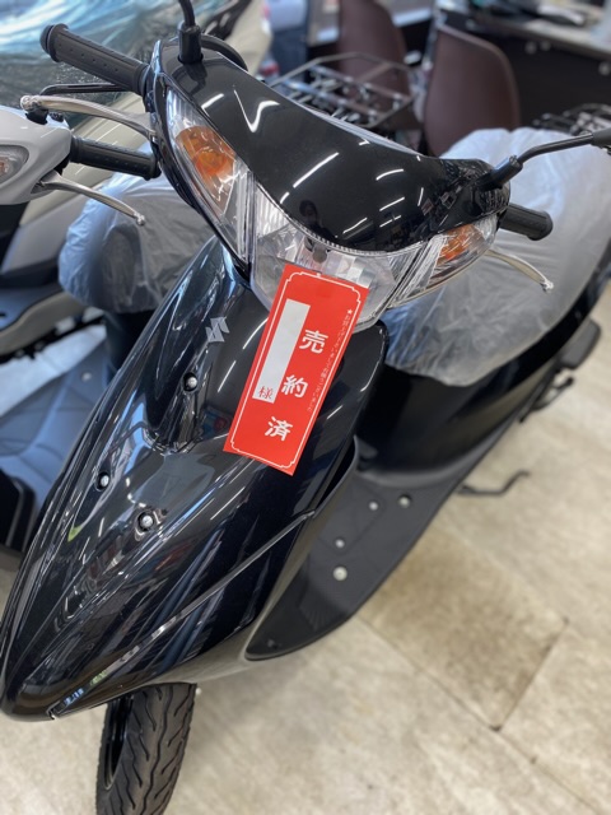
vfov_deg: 67.3
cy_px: 408
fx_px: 612
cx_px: 306
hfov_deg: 53.1
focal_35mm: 26
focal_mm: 4.25
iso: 100
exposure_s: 1/121
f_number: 1.8
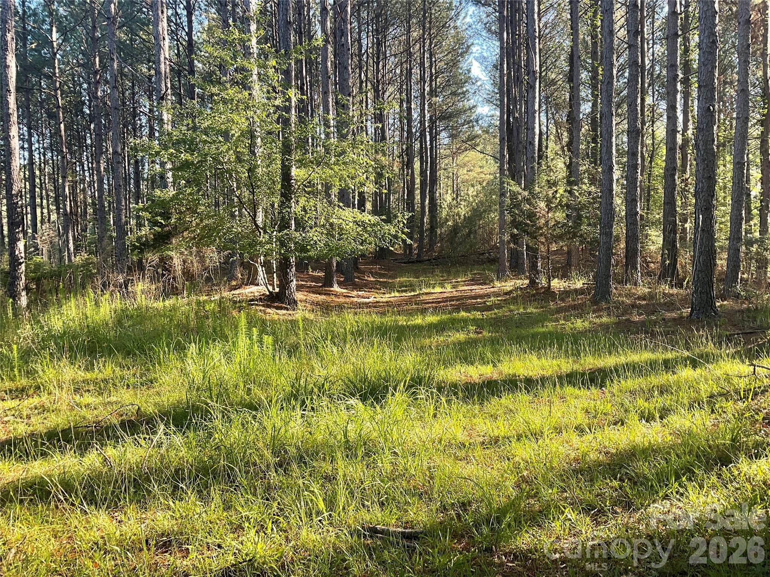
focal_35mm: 29
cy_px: 288
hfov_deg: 61.7
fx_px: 645
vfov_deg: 48.2
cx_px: 385
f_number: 1.8
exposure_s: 1/122
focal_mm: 3
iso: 25
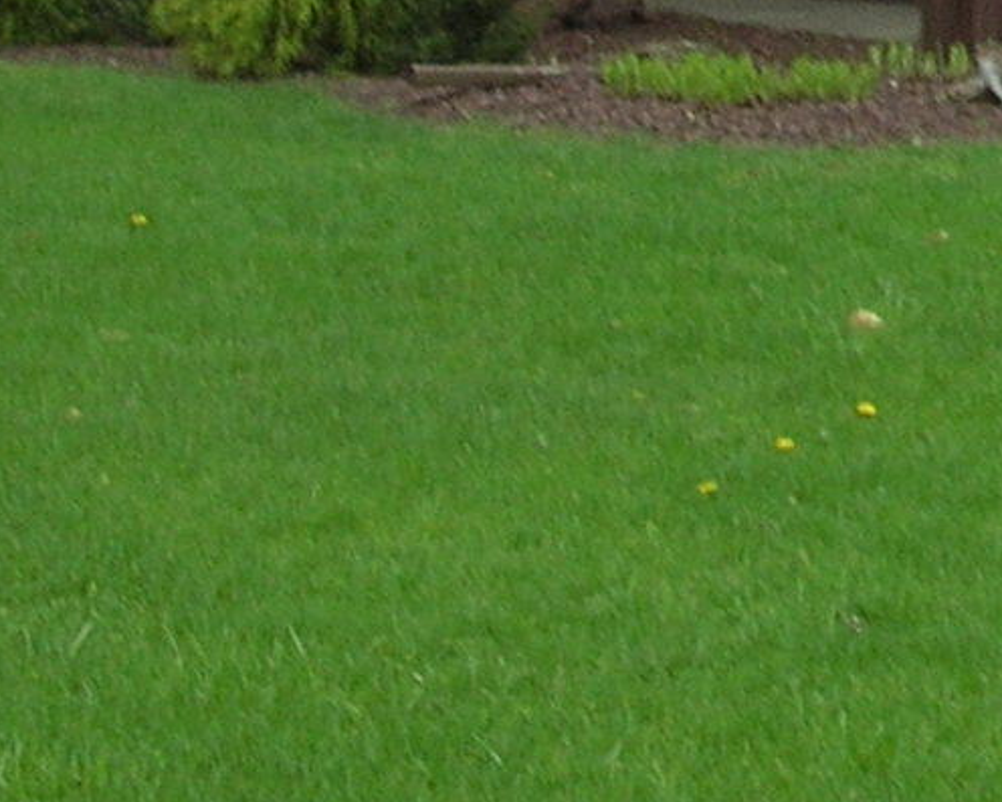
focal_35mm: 162
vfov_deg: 9.4
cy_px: -263
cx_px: 1681
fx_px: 4805
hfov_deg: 11.2
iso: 50
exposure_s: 1/172
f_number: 3.7
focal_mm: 6
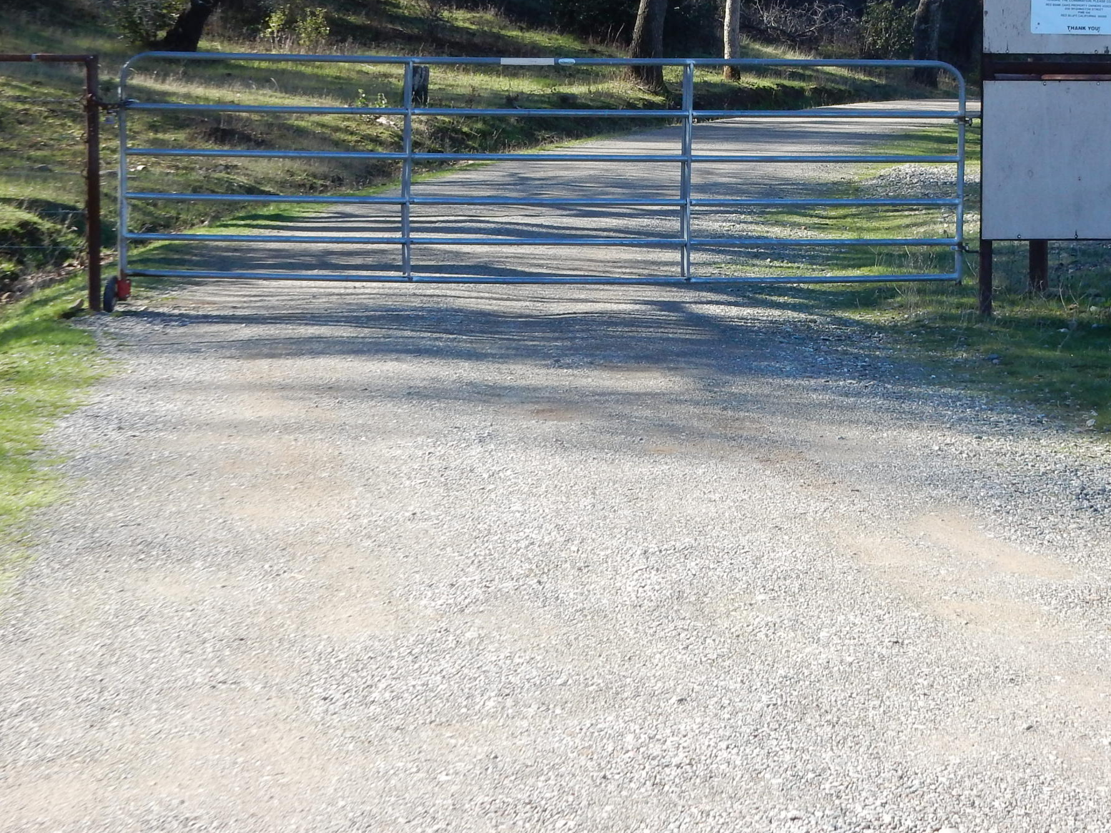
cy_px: 194
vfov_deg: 17.1
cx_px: 766
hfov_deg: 22.6
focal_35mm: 86
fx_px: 2760
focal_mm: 9
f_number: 4.5
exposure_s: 1/250
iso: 125
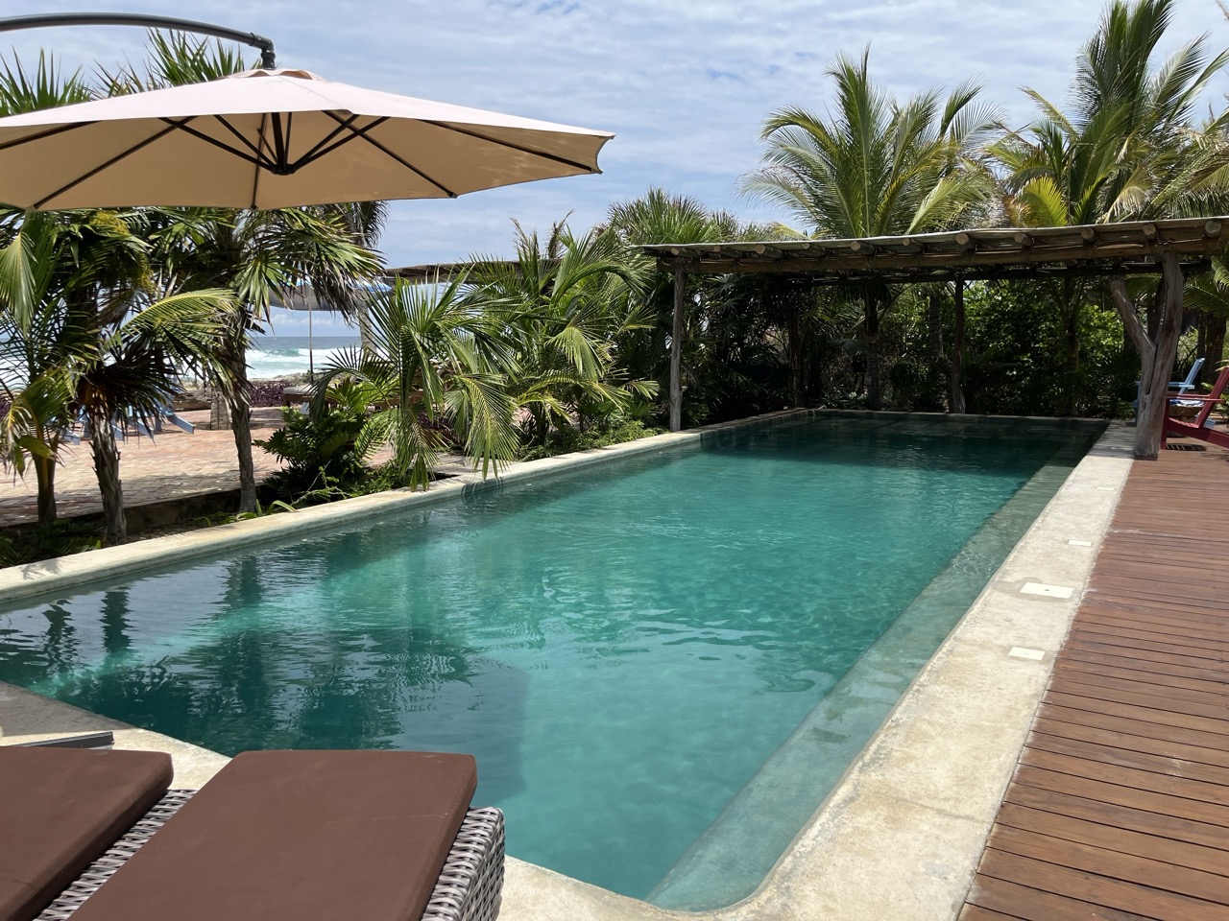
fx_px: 923
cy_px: 460
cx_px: 614
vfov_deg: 53.1
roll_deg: +1.0
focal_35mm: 26
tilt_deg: -6.2
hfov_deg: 67.3
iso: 50
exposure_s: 1/3745
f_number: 1.6
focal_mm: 5.1
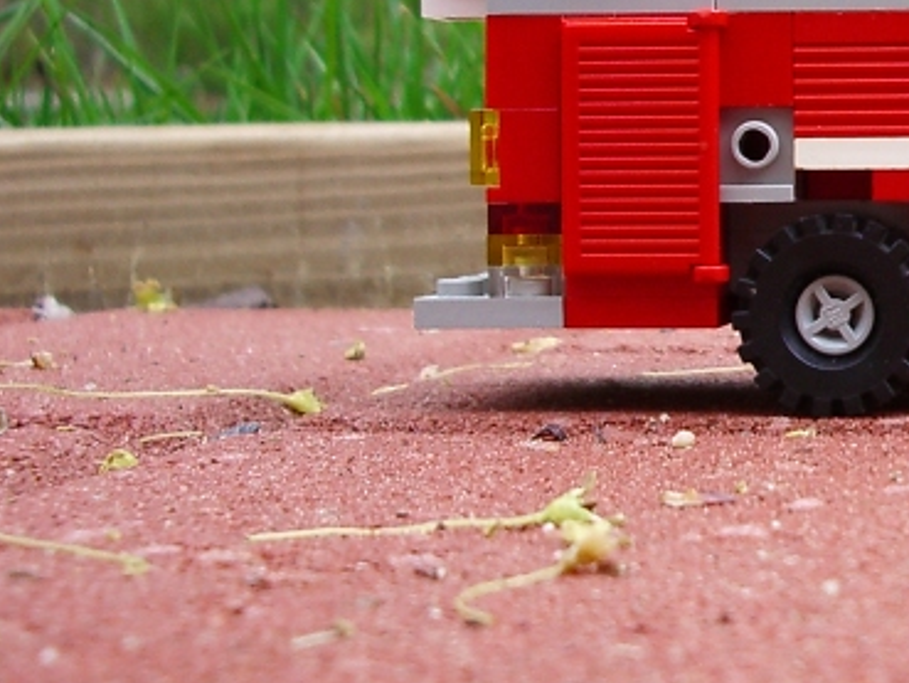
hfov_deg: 18.7
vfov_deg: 15.2
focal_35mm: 97
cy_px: 254
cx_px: 1207
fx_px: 2548
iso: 100
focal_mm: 5.8
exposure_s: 1/100
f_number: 2.6
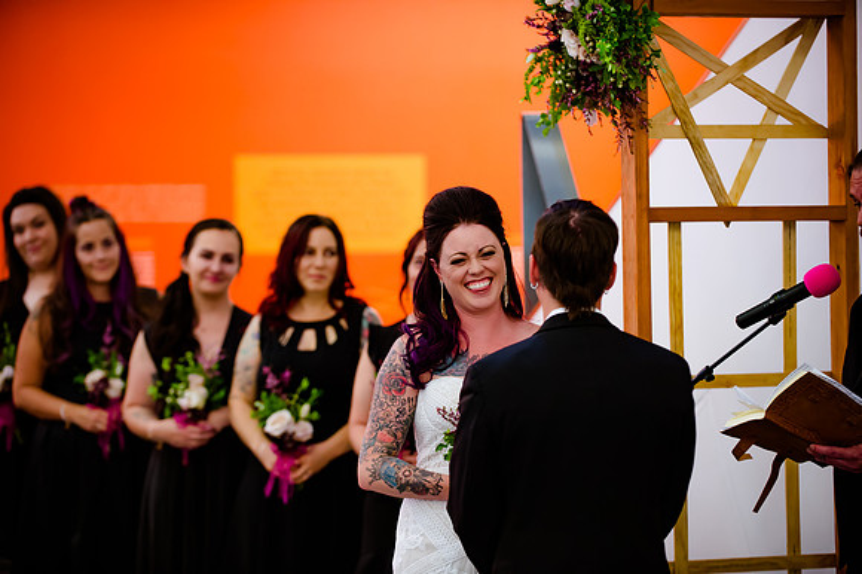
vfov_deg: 11.4
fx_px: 2872
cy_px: 287
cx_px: 431
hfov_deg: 17.1
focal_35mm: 120
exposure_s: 1/100
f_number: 2.8
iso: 2500
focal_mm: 120
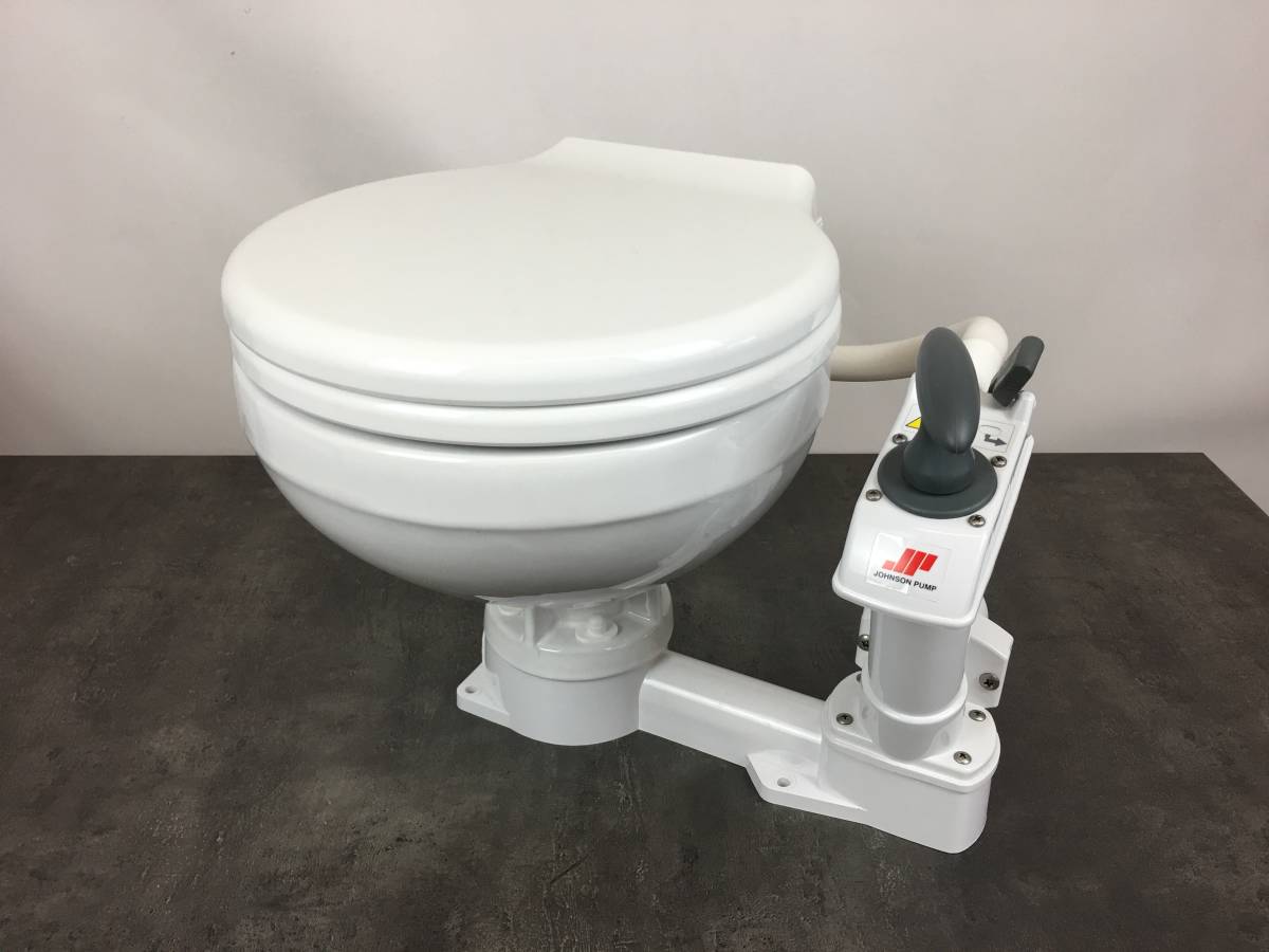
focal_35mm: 29
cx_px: 634
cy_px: 476
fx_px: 1063
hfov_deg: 61.7
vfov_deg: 48.2
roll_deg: -0.4
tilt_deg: -29.0
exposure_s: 1/33
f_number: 2.2
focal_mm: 4.15
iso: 25
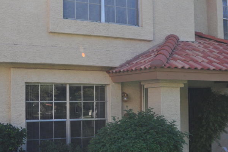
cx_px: 95
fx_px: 329
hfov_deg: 38.1
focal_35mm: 52
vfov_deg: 25.9
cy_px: 87
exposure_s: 1/2000
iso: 400
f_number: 3.5
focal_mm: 18
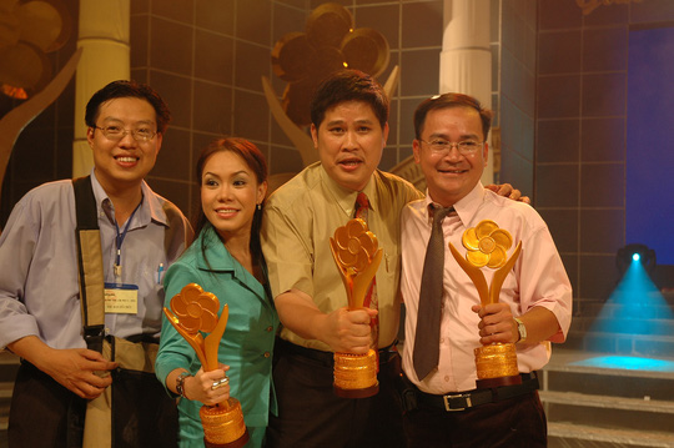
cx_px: 337
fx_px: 1066
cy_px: 224
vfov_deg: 23.7
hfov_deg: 35.1
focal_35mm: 57
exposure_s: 1/100
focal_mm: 38
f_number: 4.5
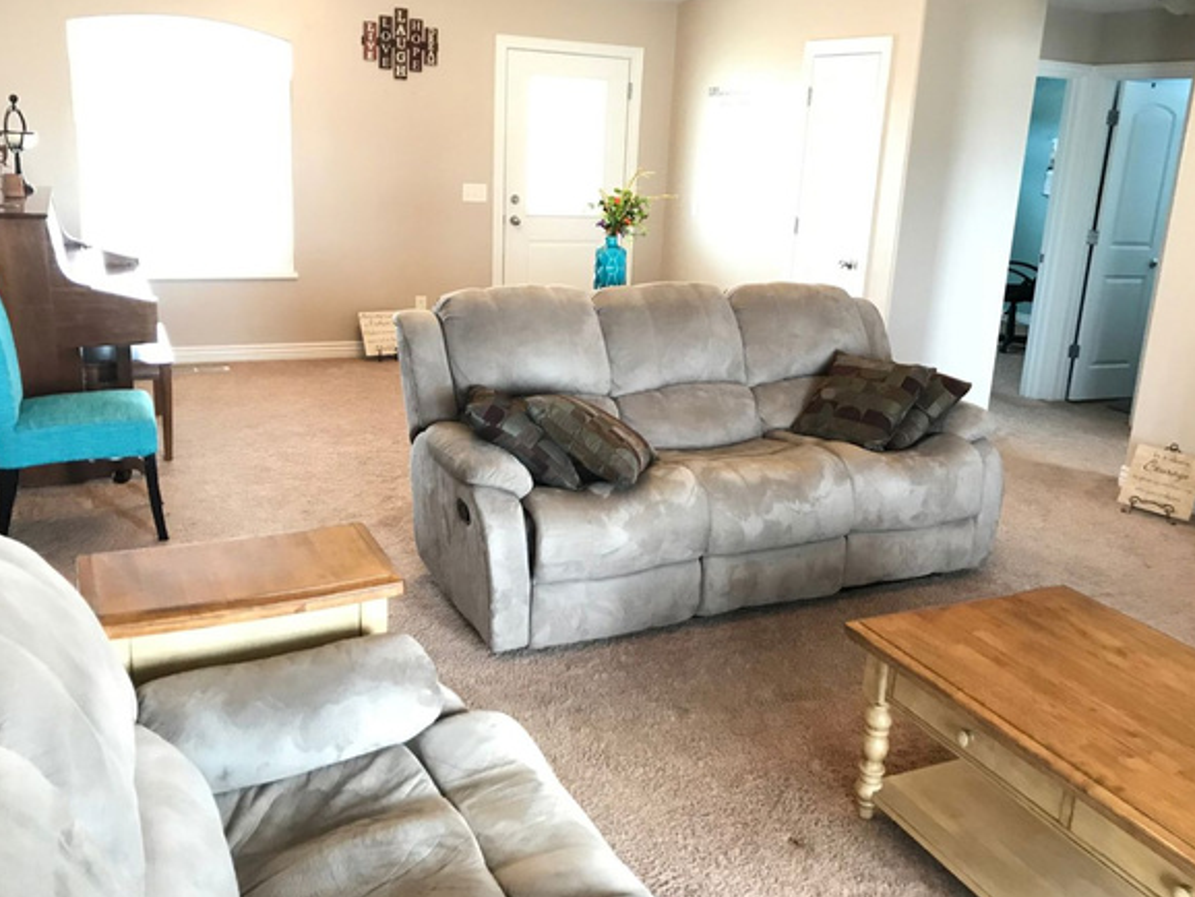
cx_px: 635
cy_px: 411
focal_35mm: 31
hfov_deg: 58.3
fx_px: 1071
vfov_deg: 45.4
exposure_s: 1/15
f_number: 1.8
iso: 50
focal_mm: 3.99
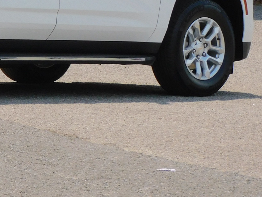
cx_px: -51
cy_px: -52
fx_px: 3664
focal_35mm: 484
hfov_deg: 4.1
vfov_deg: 3.1
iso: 125
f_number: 5.3
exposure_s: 1/640
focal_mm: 32.2
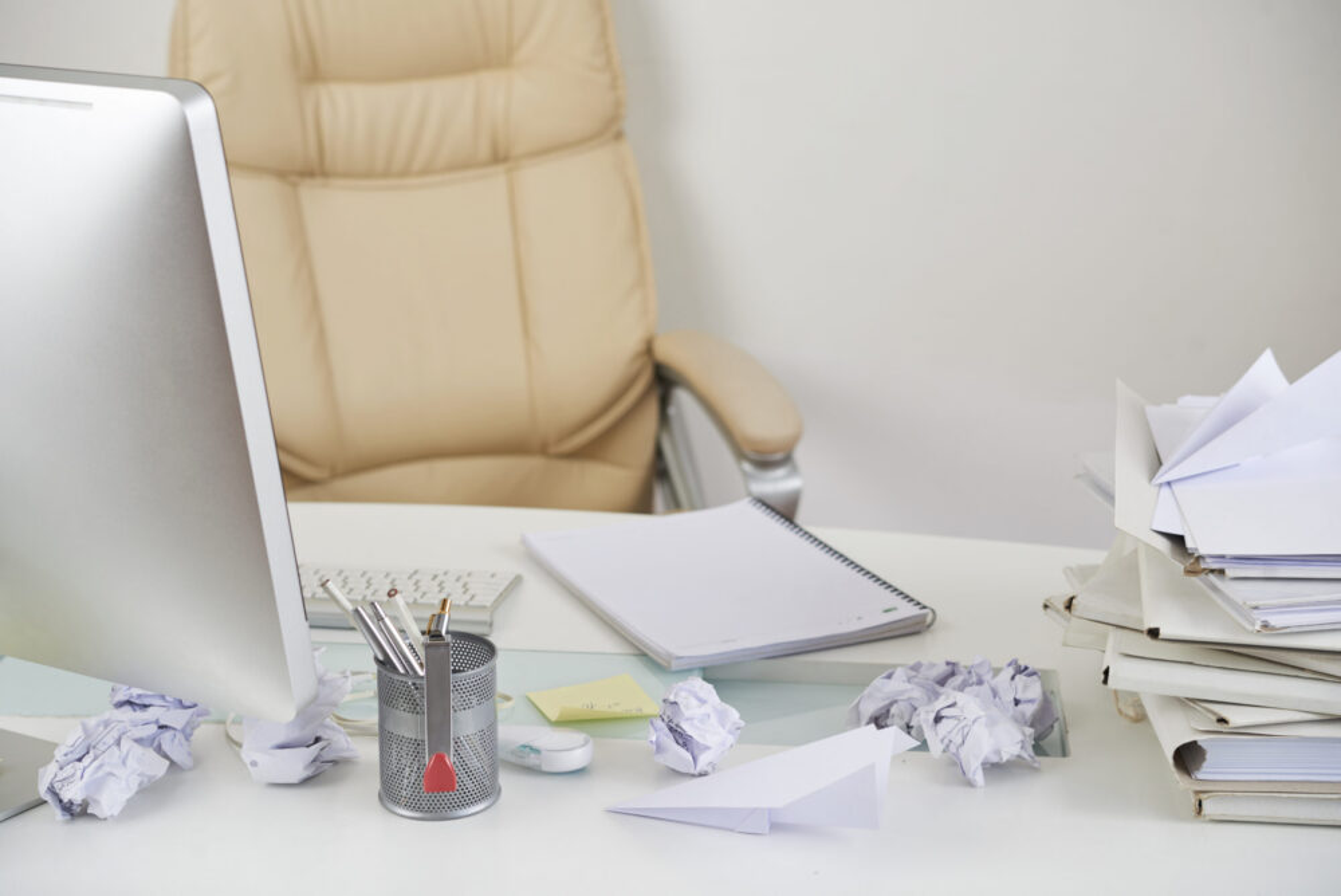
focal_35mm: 60
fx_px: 2236
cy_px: 448
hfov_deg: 33.4
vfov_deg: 22.7
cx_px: 670
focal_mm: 60
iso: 160
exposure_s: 1/80
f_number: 5.6
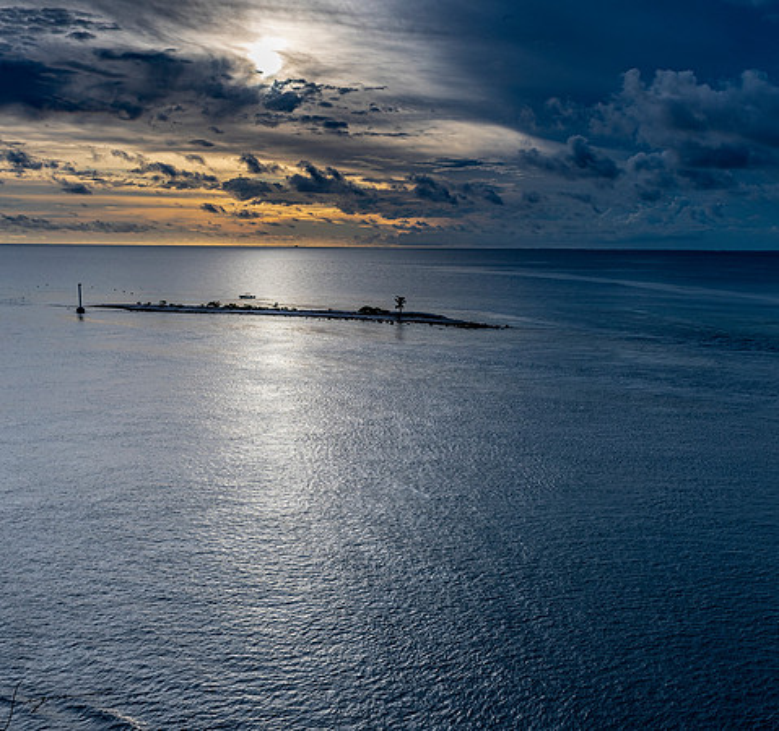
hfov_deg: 45.7
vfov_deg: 43.3
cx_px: 450
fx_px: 921
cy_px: 371
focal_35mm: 37
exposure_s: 1/200
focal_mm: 24
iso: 64
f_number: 8
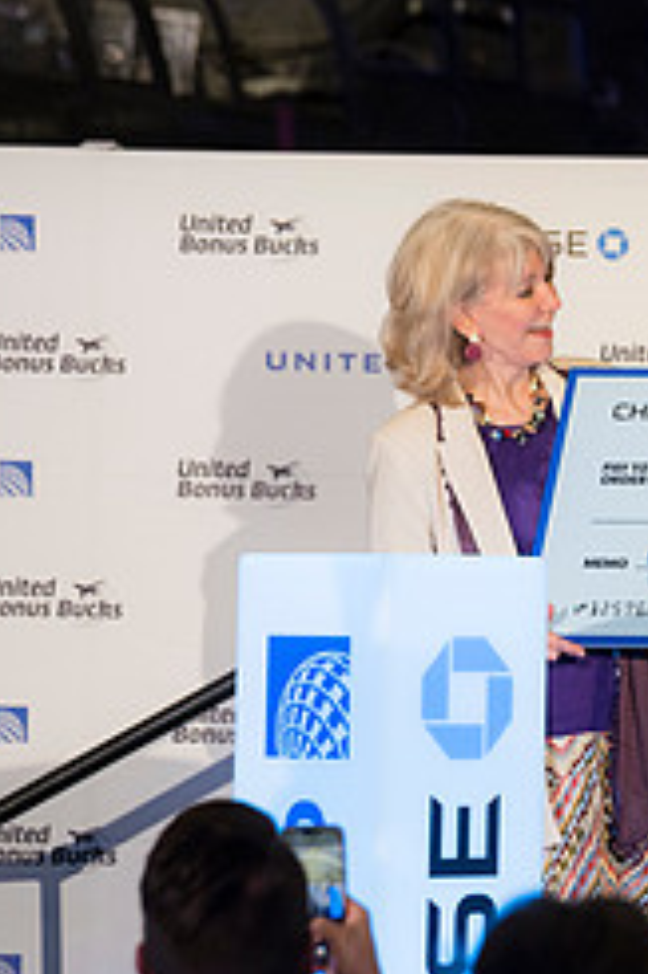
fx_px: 9598
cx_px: 875
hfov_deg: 3.9
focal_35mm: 355
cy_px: 479
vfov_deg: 5.8
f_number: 4
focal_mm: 150
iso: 900
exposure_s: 1/80
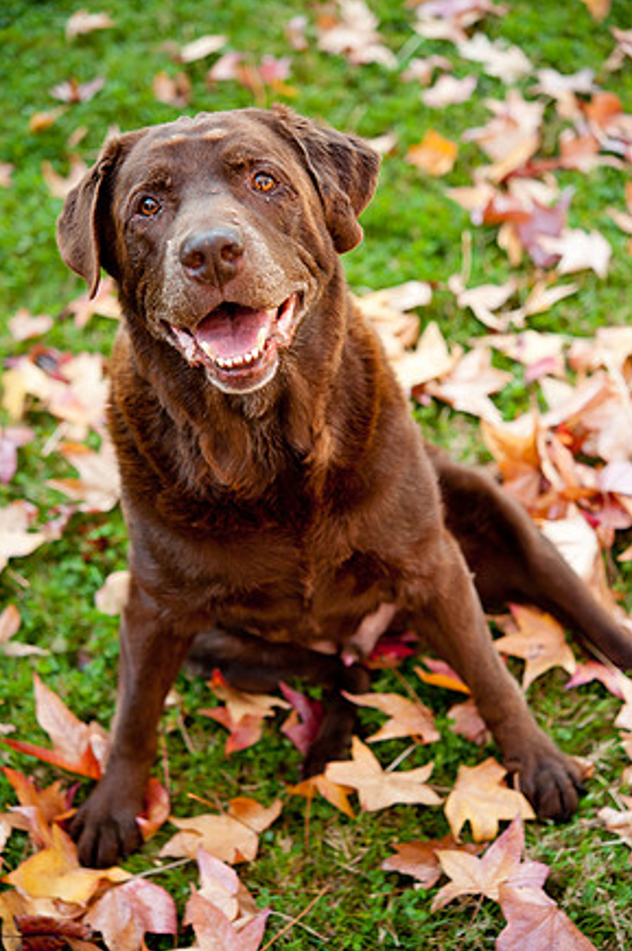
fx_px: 1636
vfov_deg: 32.4
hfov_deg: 21.9
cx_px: 307
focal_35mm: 62
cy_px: 479
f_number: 4
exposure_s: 1/400
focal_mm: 60
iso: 500
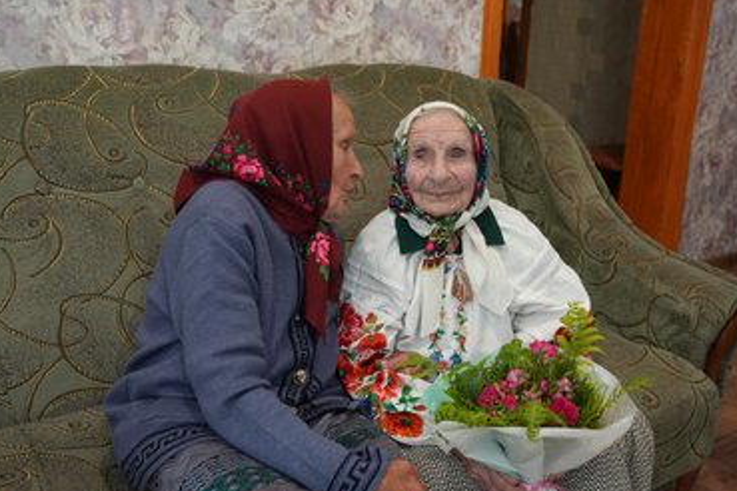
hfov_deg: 49.5
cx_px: 385
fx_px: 798
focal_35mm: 39
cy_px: 245
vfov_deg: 34.2
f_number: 4
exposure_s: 1/160
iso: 8000
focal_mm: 36
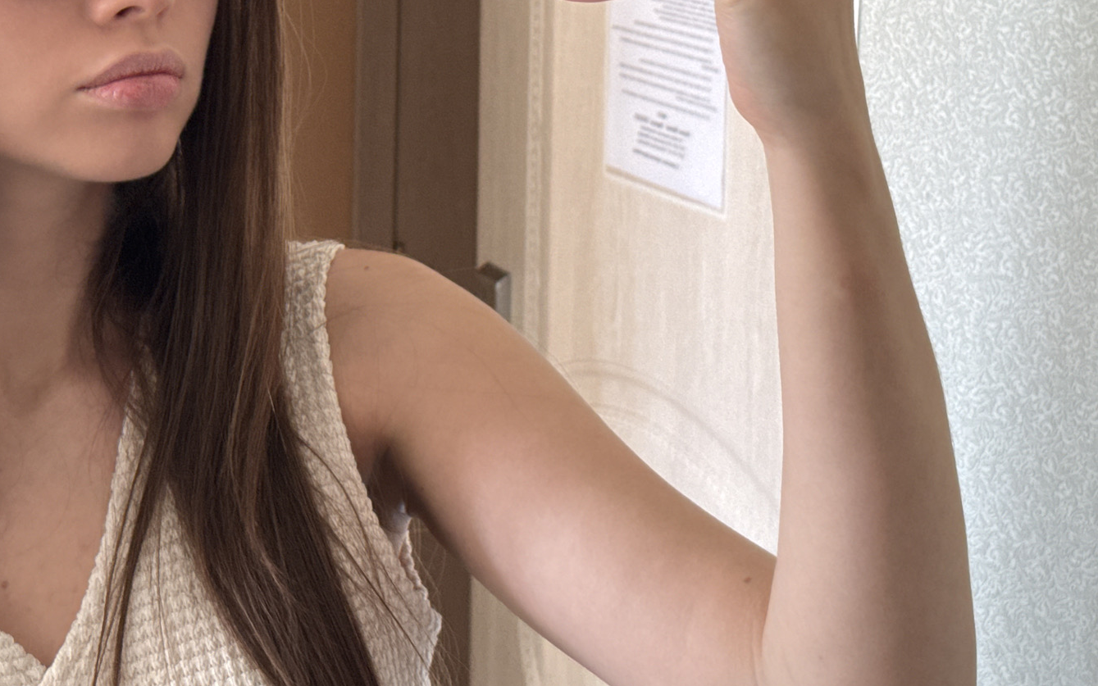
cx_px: 385
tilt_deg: -7.2
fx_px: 2274
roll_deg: -0.4
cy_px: 92
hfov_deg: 27.0
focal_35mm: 76
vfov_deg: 17.0
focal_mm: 6.76
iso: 400
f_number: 1.78
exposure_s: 1/40
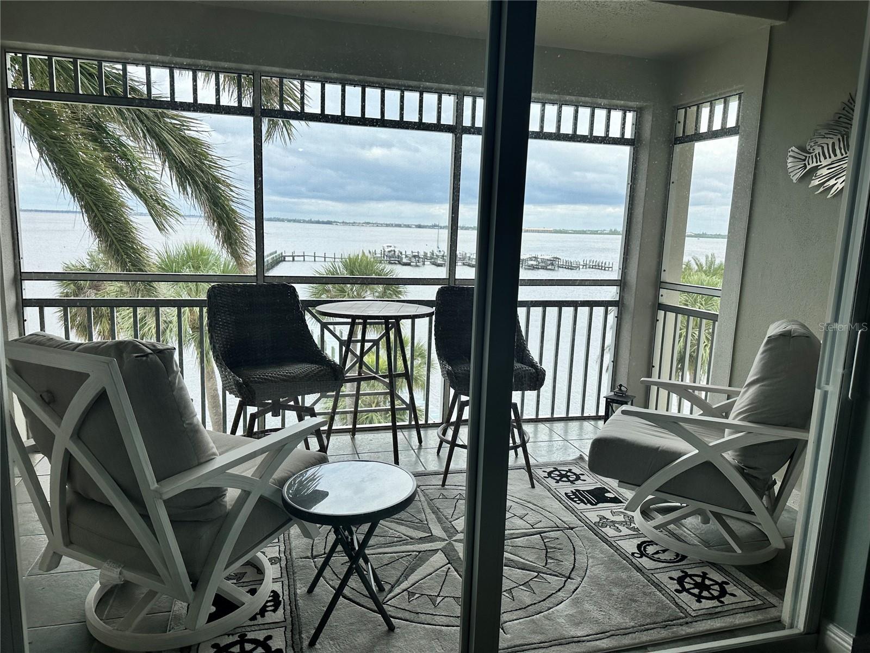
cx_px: 435
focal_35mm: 24
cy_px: 326
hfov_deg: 71.6
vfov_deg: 56.8
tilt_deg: -9.7
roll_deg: -2.4
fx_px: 603
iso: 80
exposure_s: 1/1453
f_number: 1.78
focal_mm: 6.86
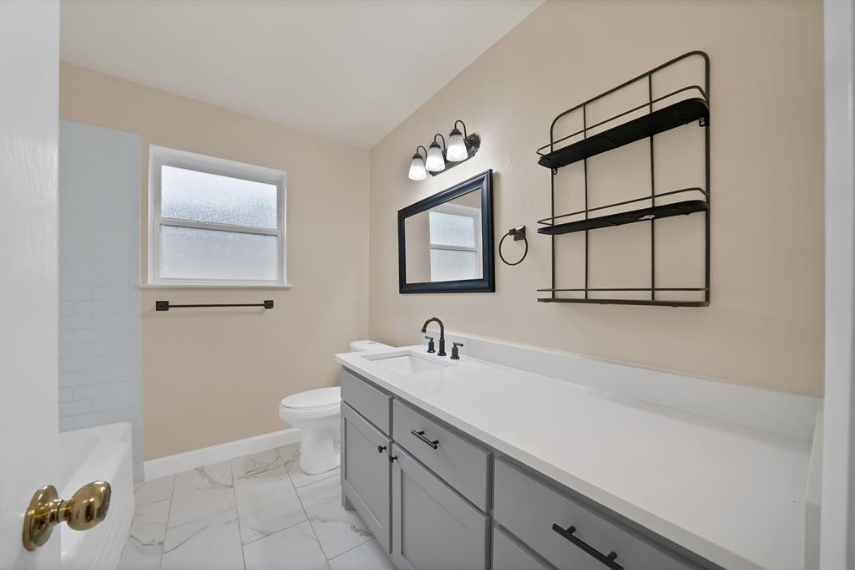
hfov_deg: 112.6
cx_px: 428
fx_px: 285
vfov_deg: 90.0
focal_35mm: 12
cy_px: 285
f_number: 9
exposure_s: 1/13
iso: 640
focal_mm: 12
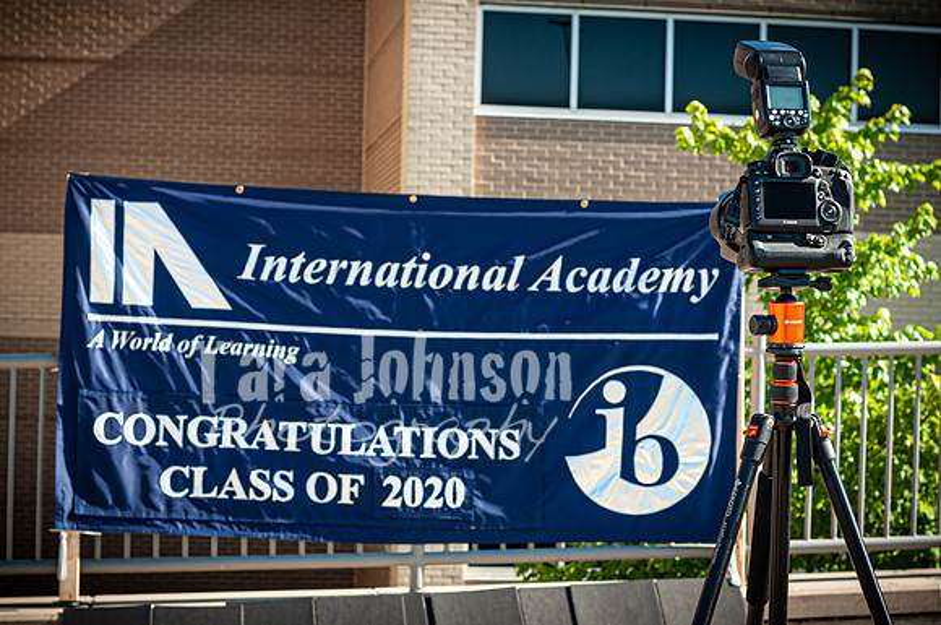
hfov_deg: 27.0
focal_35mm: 75
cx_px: 470
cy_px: 312
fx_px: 1958
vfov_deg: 18.1
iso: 200
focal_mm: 50
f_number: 7.1
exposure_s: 1/200
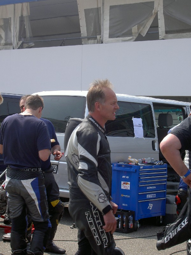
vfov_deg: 23.3
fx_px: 618
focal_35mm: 84
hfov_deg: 17.6
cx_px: 96
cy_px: 128
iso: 100
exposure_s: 1/160
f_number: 6.8
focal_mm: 17.4
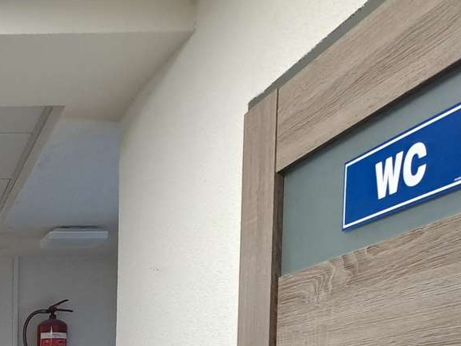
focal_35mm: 69
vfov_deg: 19.4
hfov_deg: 24.6
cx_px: -138
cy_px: 465
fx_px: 919
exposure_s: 1/50
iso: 200
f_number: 1.8
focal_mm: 4.65
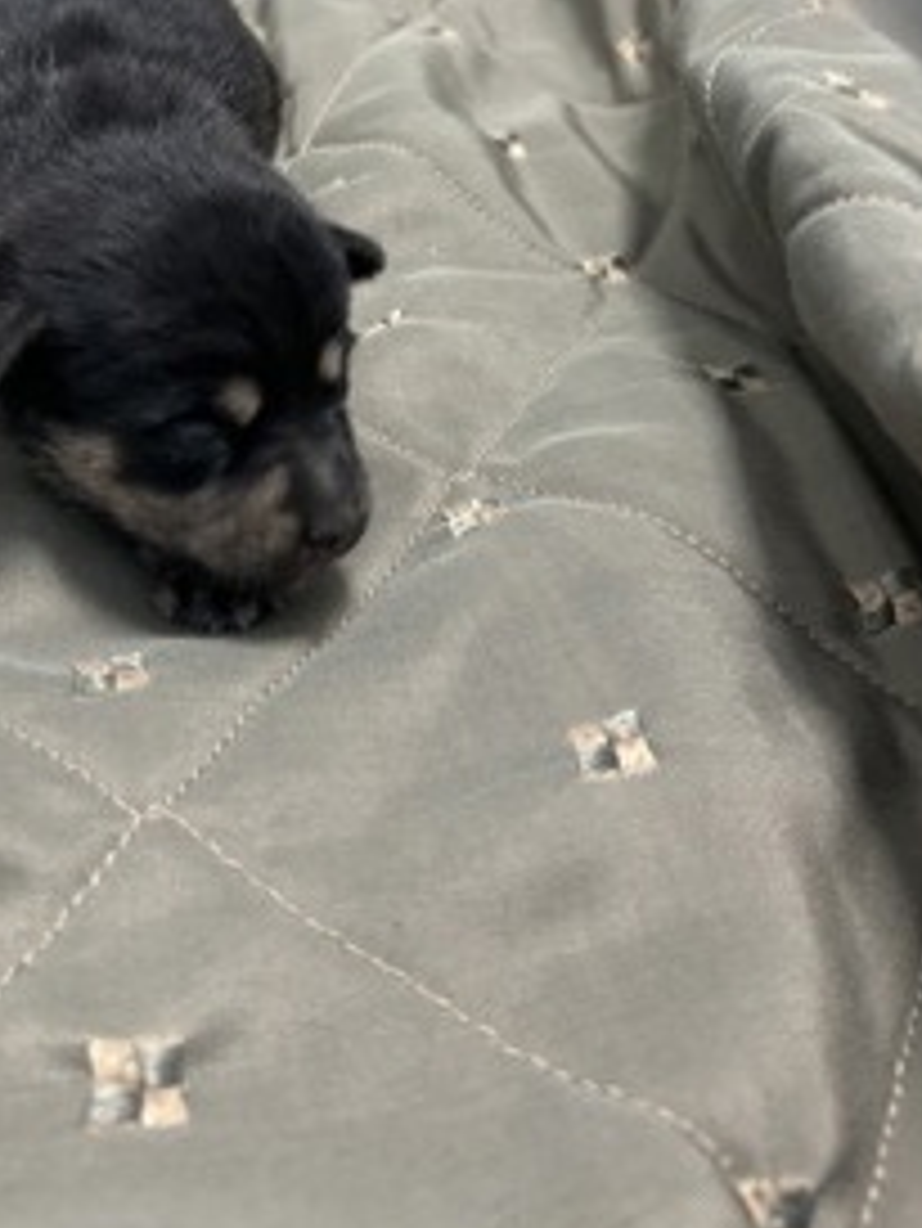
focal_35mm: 40
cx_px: 304
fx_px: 1419
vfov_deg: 45.7
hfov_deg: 35.6
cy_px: 360
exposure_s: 1/60
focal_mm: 5.7
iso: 250
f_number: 1.5
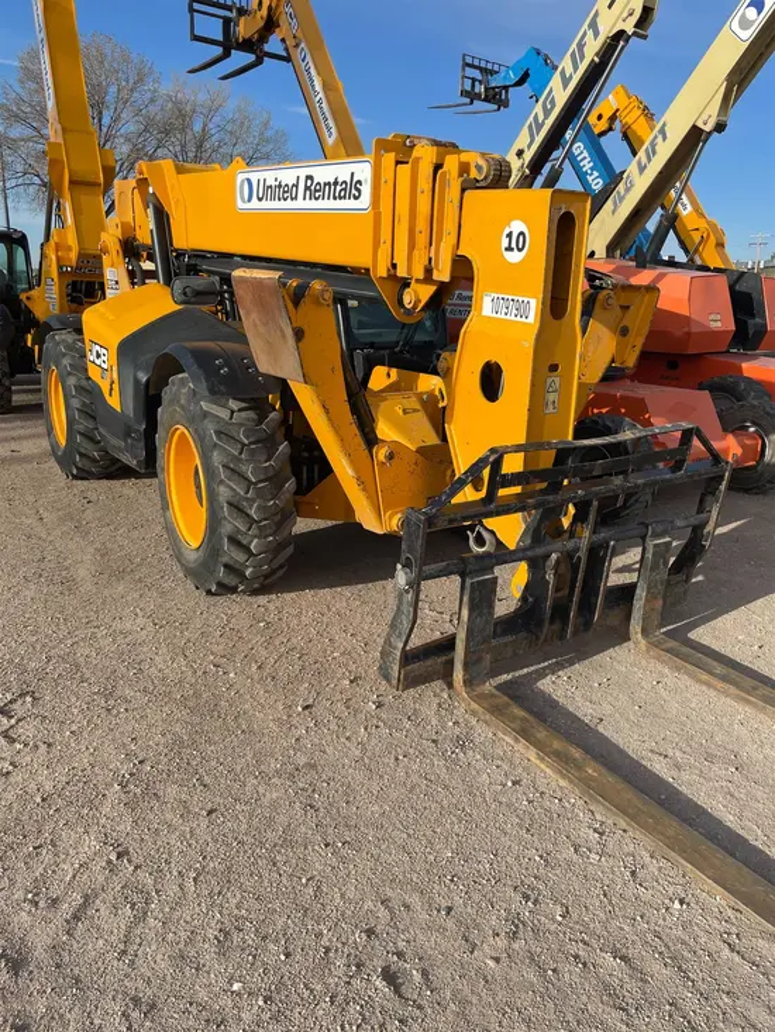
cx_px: 388
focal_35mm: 26
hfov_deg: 53.1
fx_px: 776
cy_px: 516
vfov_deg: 67.3
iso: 32
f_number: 1.6
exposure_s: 1/2257
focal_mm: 4.2
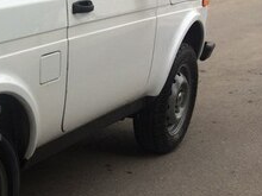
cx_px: -120
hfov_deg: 19.8
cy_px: 123
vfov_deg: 16.9
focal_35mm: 87
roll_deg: -2.4
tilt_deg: -12.4
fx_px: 658
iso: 32
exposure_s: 1/1786
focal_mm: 4.15
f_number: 2.2
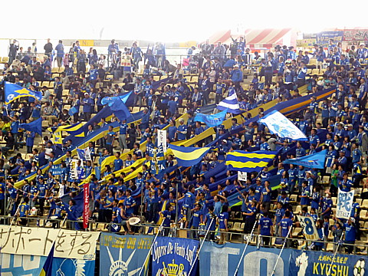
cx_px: 184
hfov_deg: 9.2
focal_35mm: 214
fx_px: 2275
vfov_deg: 6.9
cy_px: 138
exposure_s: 1/60
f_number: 5.6
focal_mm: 38.2
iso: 800
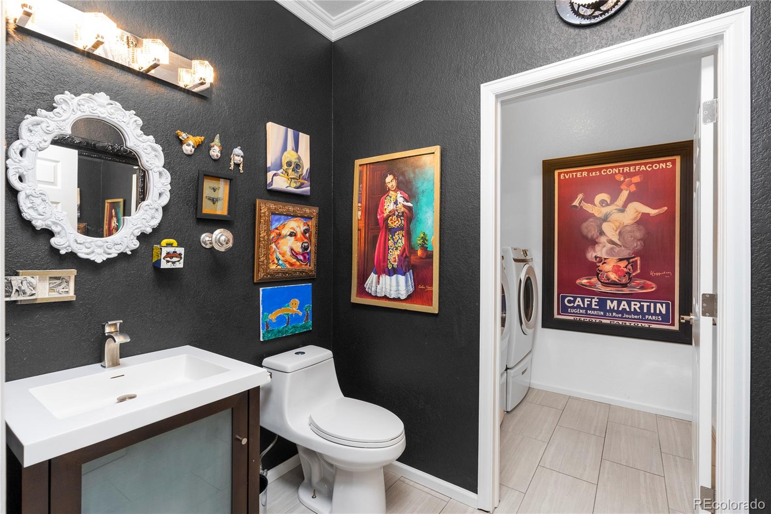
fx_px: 343
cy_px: 257
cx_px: 386
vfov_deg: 73.8
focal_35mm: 16
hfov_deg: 96.7
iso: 640
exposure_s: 1/20
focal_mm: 16
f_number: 9
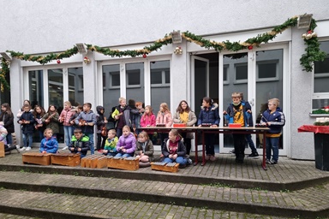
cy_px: 122
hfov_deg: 69.4
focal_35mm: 26
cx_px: 164
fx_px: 238
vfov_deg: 49.4
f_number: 1.8
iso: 320
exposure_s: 1/100
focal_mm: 6.7
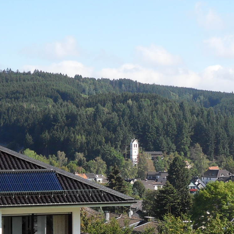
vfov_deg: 13.7
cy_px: 175
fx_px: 971
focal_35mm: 127
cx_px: 123
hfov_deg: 13.7
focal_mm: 9.1
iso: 80
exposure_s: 1/350
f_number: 4.5
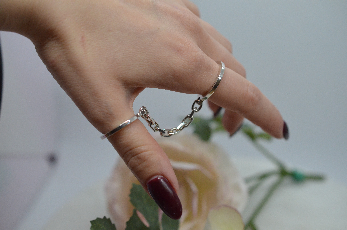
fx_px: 577
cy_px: 115
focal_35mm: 60
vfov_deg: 22.5
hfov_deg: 33.5
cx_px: 174
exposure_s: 1/3200
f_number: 4
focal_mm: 40
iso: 2500
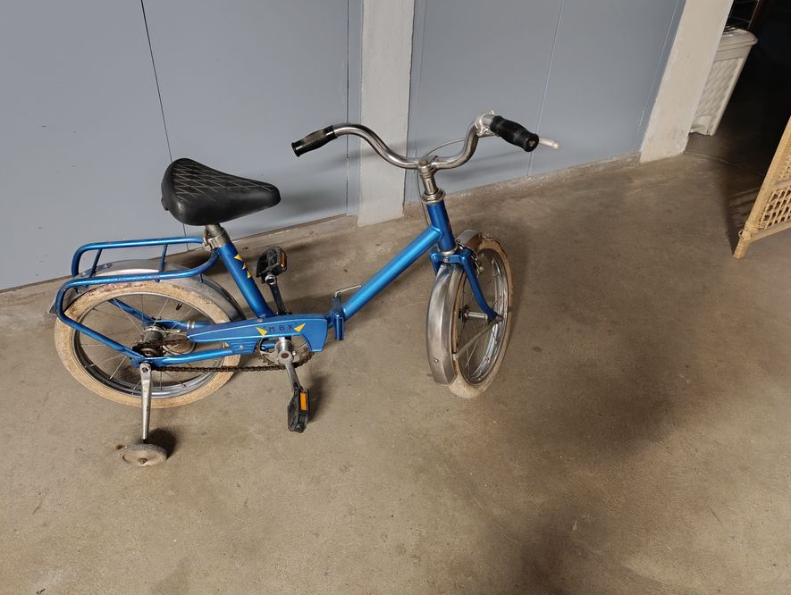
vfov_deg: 53.1
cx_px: 353
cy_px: 268
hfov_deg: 67.1
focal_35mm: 26
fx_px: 595
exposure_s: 1/14.3
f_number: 1.6
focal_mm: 6.14
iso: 1250
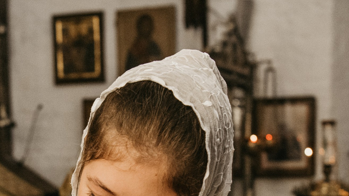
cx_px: 34
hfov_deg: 20.1
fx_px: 962
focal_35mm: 104
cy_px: 290
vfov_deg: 11.2
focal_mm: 31
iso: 1250
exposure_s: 1/250
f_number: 3.2
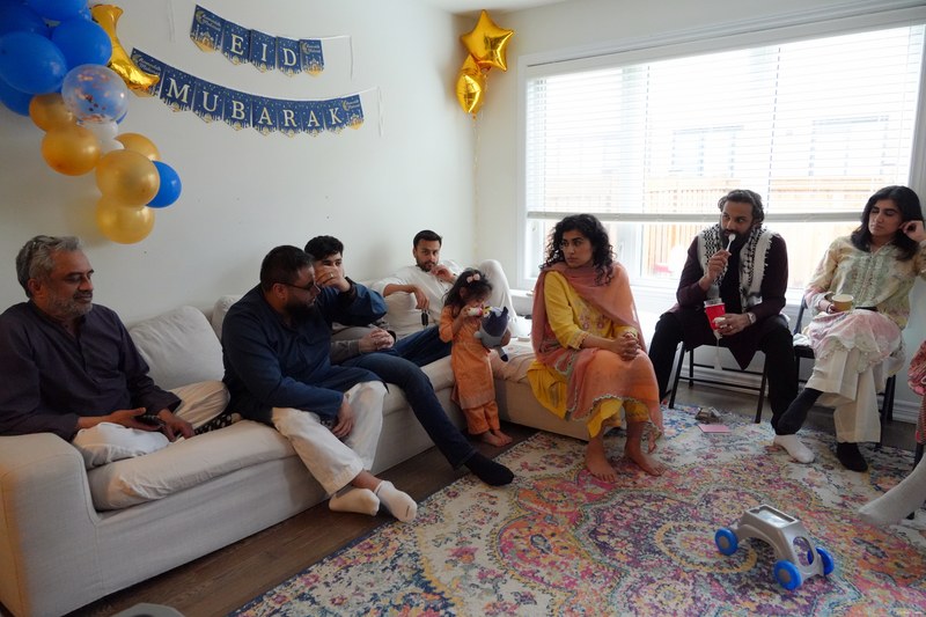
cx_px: 463
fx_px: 617
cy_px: 308
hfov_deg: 73.8
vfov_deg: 53.1
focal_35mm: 24
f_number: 4
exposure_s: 1/160
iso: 3200
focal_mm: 16
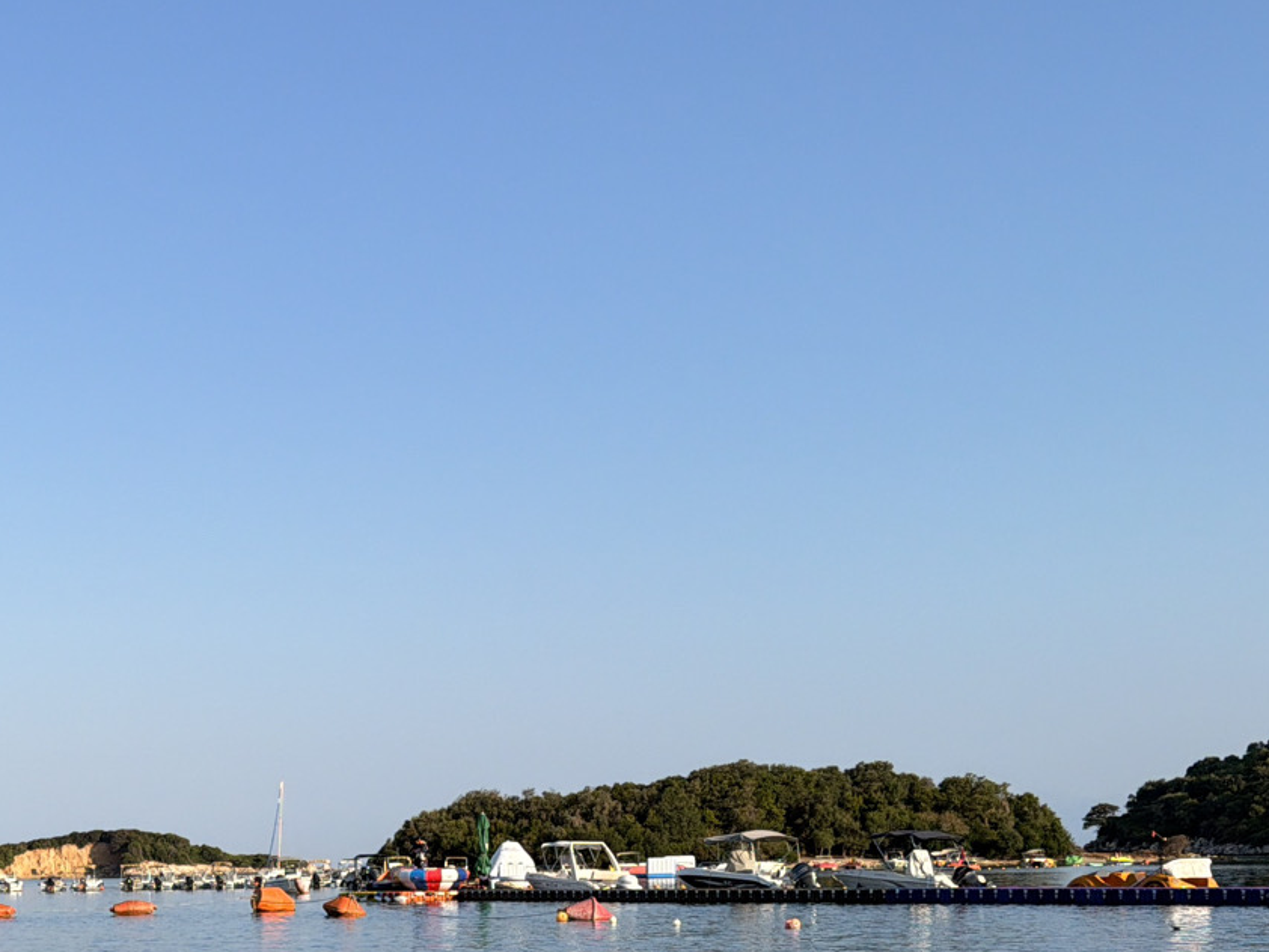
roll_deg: +0.5
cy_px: 1008
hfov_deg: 32.2
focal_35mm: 57
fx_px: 2090
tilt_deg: -3.9
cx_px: 142
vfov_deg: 24.2
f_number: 1.78
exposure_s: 1/4405
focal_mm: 6.76
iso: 80
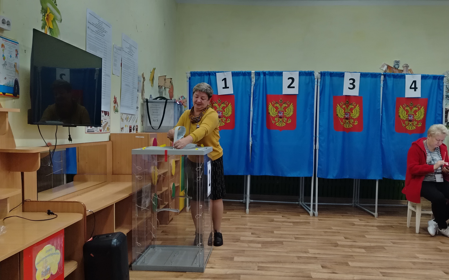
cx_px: 224
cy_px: 143
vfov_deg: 37.3
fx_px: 416
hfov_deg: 56.7
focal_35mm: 34
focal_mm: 5.25
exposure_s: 1/40
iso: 772
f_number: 1.75
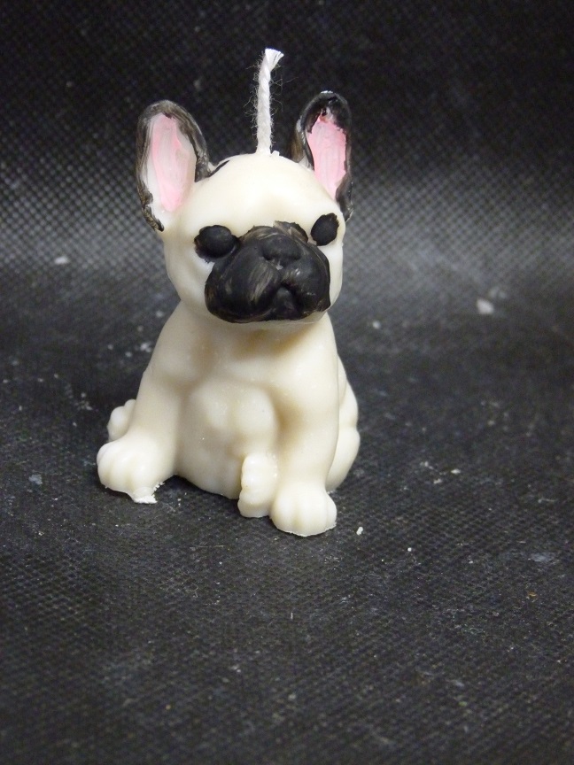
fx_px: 2189
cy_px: 382
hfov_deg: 14.9
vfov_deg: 19.8
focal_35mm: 99
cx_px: 287
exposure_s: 1/20
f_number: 3.5
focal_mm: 17.9
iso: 800
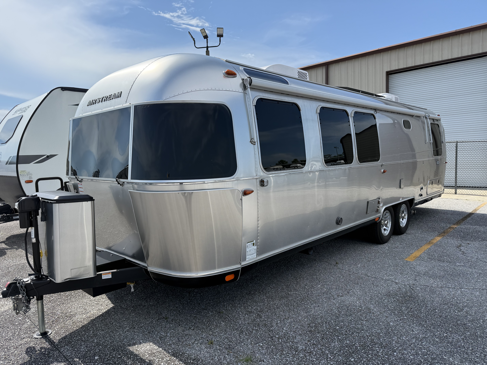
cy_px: 182
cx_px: 244
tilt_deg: -4.0
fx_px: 338
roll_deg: +1.7
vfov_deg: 56.8
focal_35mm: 24
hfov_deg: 71.6
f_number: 1.78
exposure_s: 1/6173
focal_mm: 6.76
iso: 100
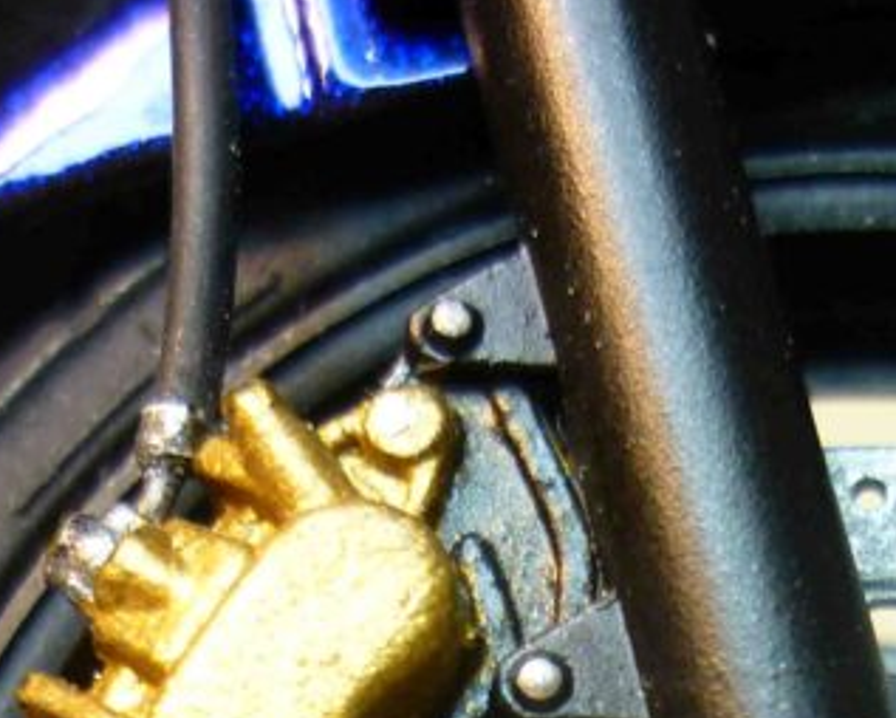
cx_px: 636
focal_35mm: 104
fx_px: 2760
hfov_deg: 18.4
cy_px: 1029
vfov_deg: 14.0
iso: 125
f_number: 2.8
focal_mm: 5.5
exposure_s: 1/30
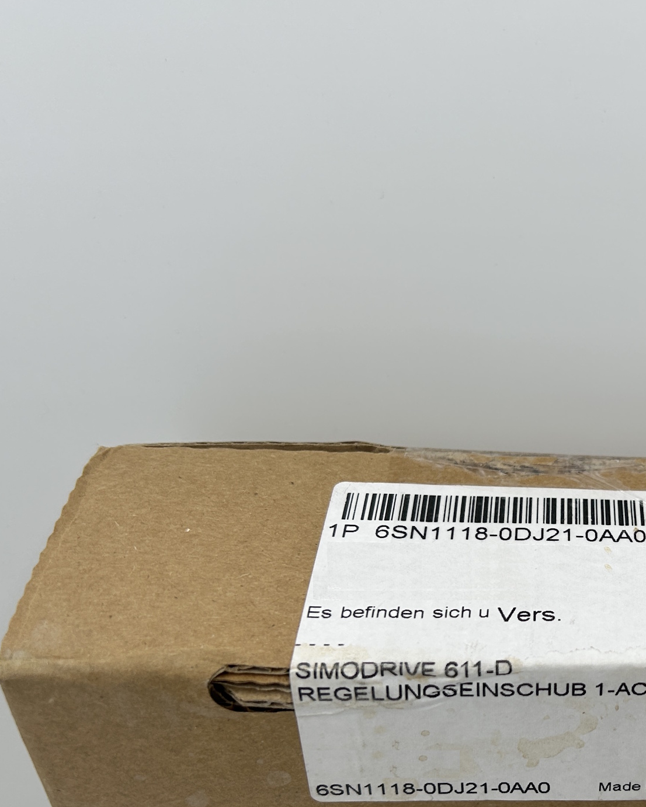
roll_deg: -2.5
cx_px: 609
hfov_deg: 30.4
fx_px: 1123
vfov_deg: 39.0
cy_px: 550
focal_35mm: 47
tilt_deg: -38.9
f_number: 1.5
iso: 50
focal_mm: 5.7
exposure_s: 1/614
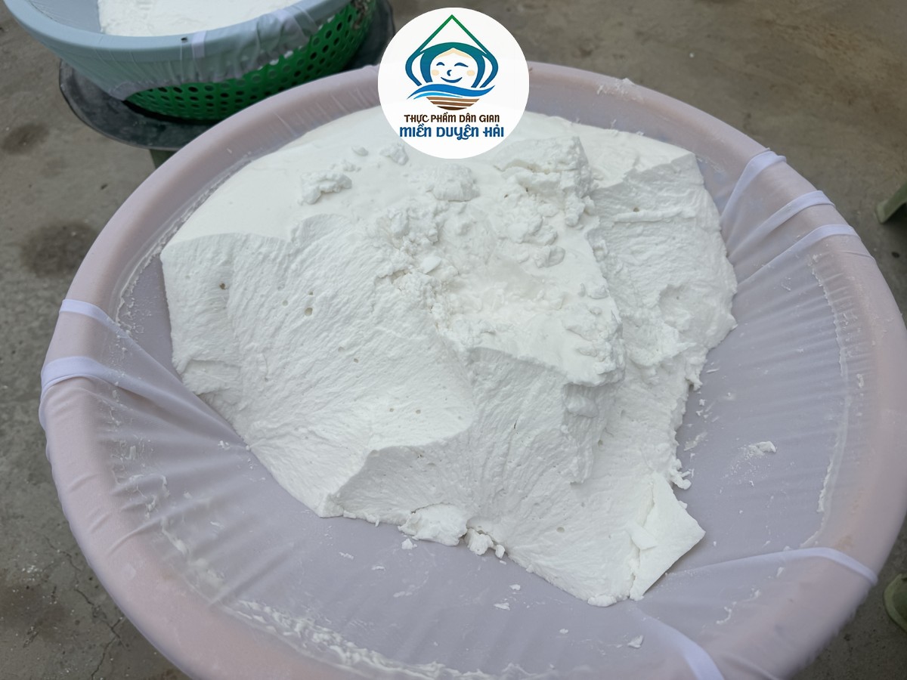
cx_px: 454
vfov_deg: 56.8
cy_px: 340
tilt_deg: -60.4
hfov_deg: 71.6
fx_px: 629
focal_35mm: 24
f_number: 1.78
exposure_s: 1/1869
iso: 80
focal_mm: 6.76
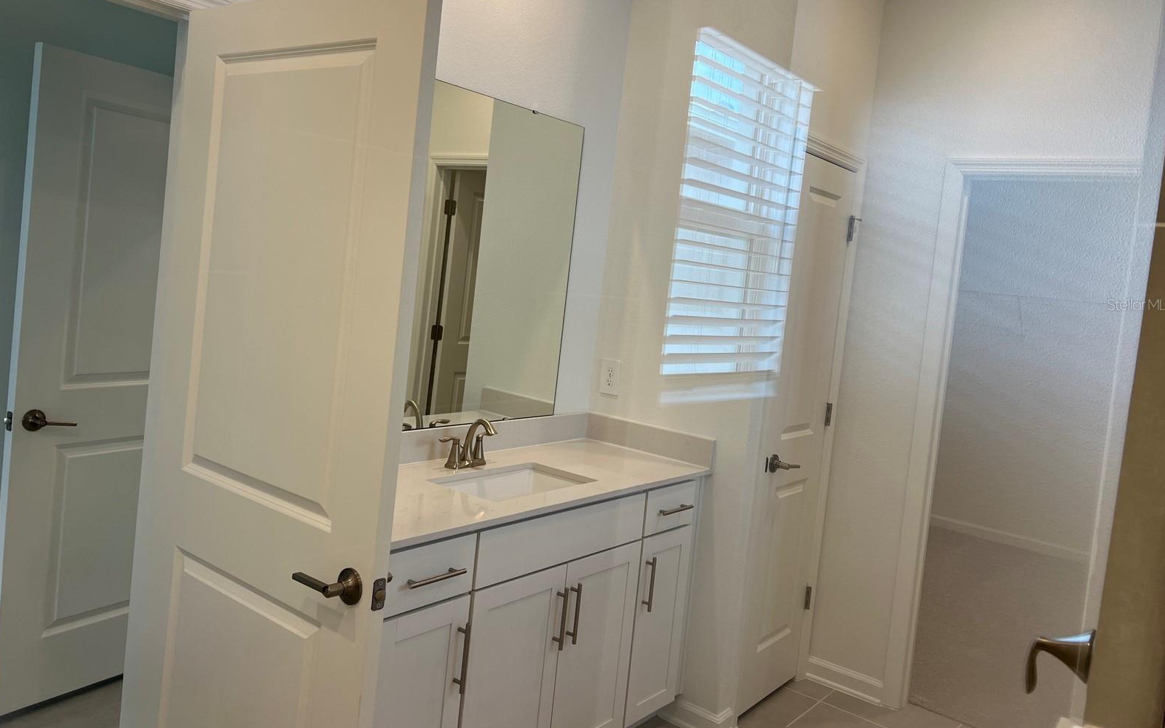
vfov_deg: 44.4
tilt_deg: -3.0
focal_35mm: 28
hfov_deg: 66.5
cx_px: 585
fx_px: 889
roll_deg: -6.1
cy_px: 304
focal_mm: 5.7
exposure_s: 1/120
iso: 40
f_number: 1.5
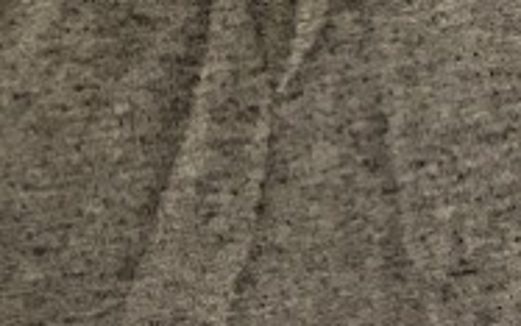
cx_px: -173
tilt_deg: -83.5
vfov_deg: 8.4
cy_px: -376
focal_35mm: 147
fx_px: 2088
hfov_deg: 13.7
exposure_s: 1/25
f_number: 1.8
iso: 640
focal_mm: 4.25
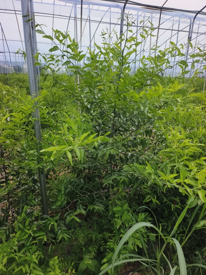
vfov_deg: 73.9
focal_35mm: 23
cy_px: 138
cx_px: 103
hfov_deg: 58.9
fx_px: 183
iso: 72
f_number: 1.75
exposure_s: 1/1961
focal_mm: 5.5
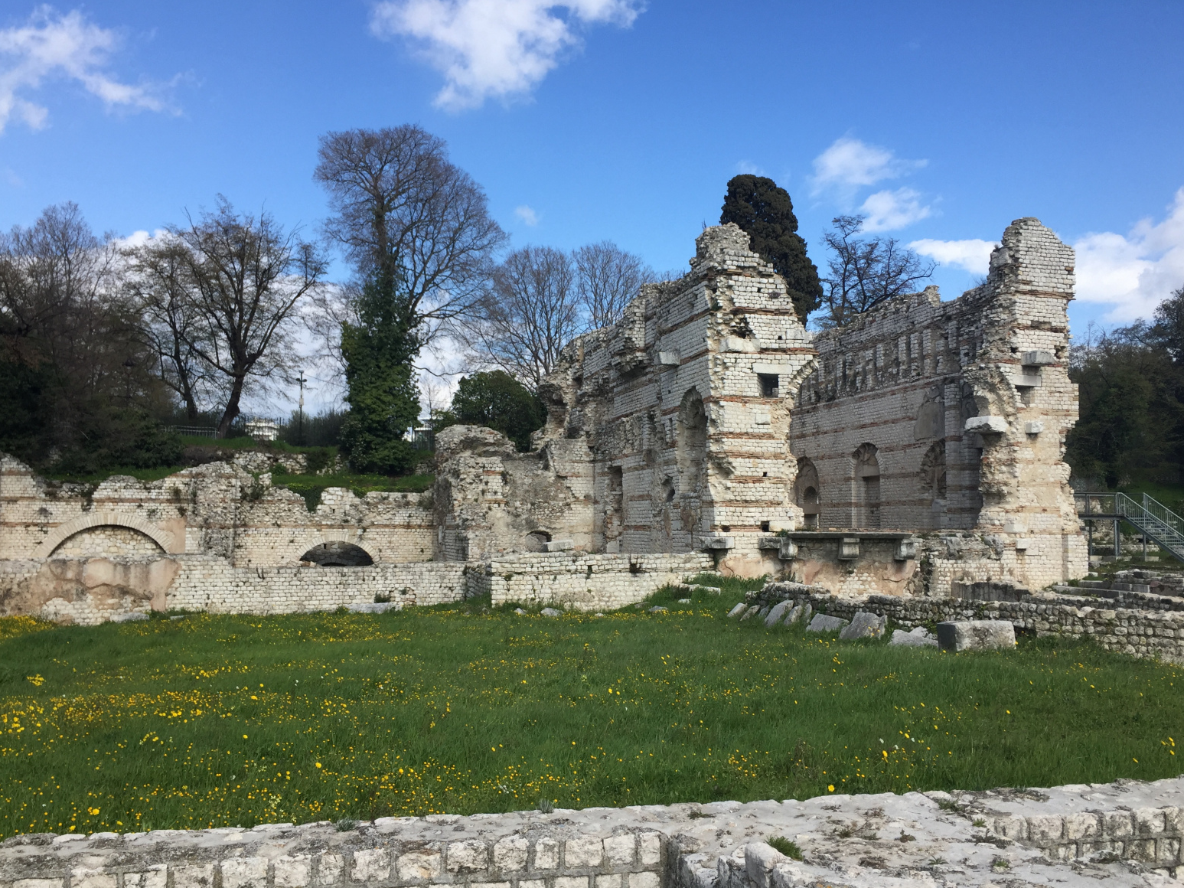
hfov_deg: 60.0
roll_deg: -0.6
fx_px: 1026
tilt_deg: +4.8
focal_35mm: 30
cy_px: 449
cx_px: 604
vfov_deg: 46.8
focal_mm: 4.15
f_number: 2.2
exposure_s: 1/1464
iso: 32
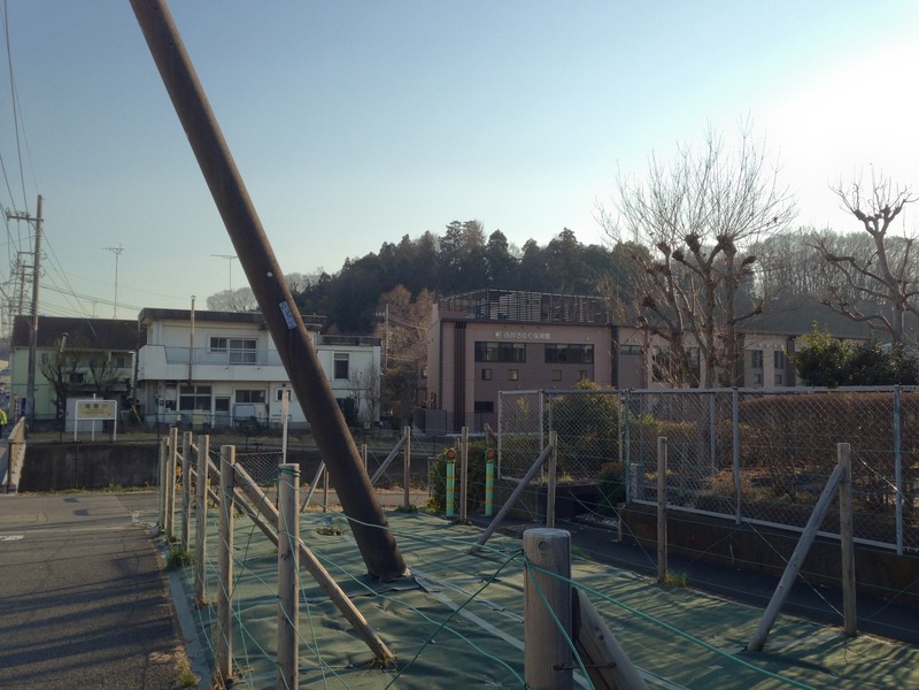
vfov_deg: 42.9
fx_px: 876
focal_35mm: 33
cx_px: 460
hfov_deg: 55.4
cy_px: 345
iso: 50
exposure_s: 1/347
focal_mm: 4.13
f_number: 2.4
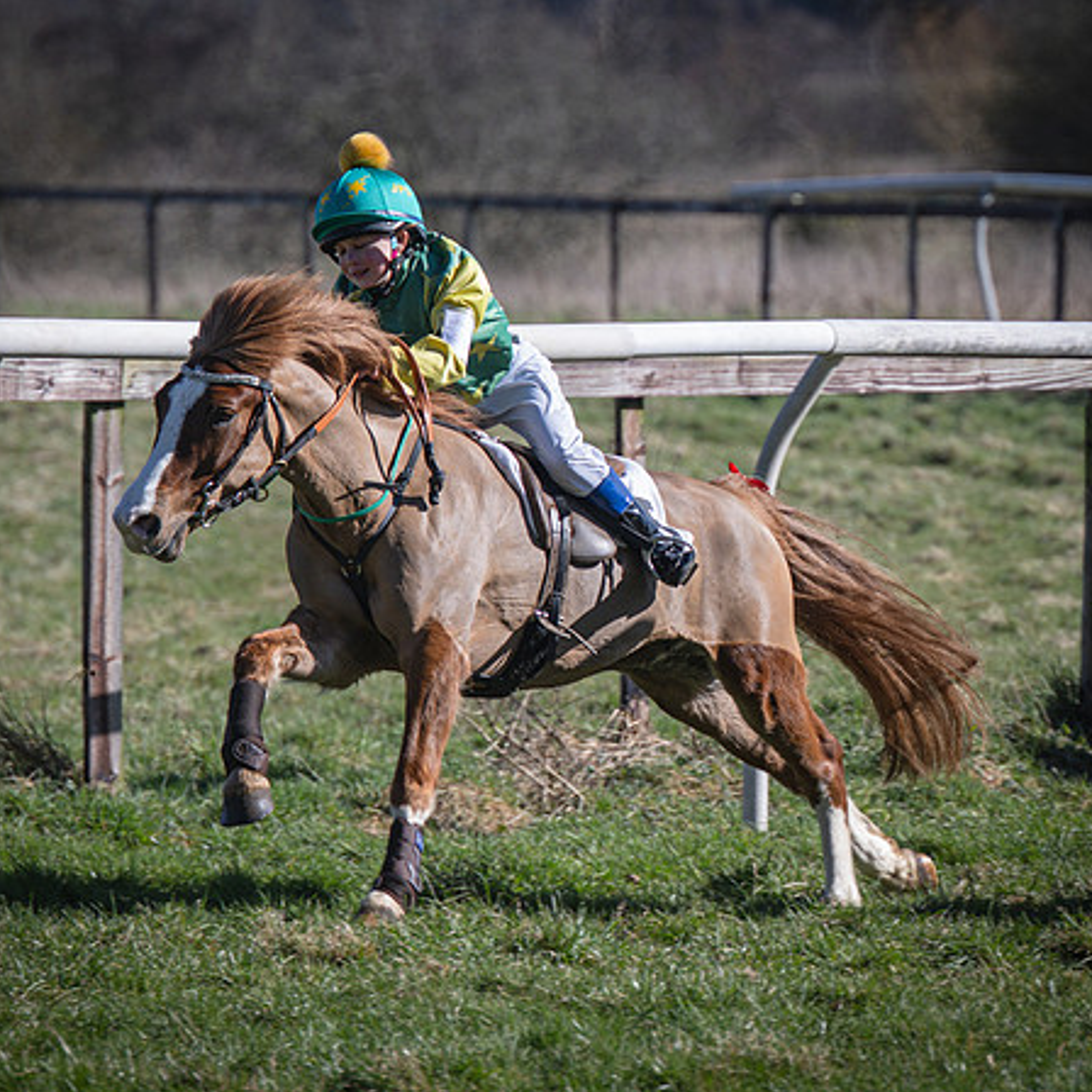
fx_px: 14883
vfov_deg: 4.2
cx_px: 563
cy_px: 369
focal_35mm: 417
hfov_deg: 4.2
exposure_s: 1/1000
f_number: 4
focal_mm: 160
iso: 125
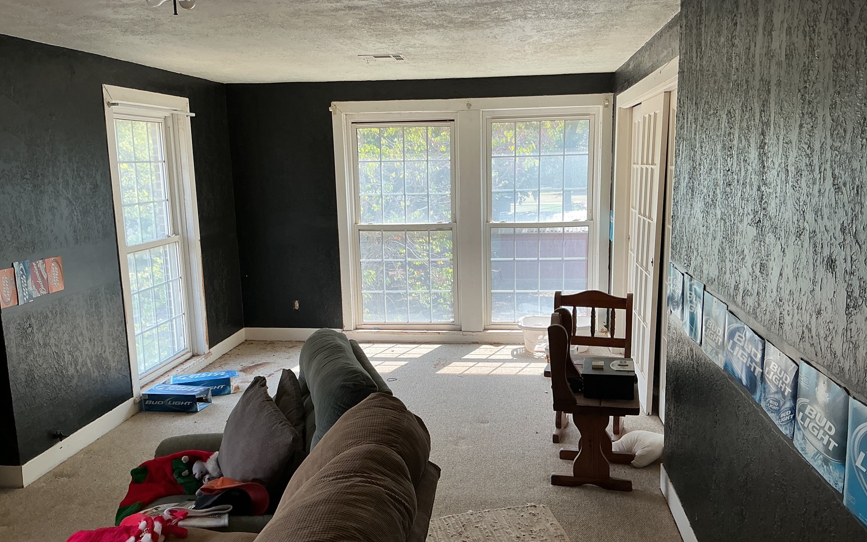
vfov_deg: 40.6
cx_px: 434
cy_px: 293
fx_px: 732
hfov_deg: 61.2
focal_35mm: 31
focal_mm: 3
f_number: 1.8
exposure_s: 1/120
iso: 25
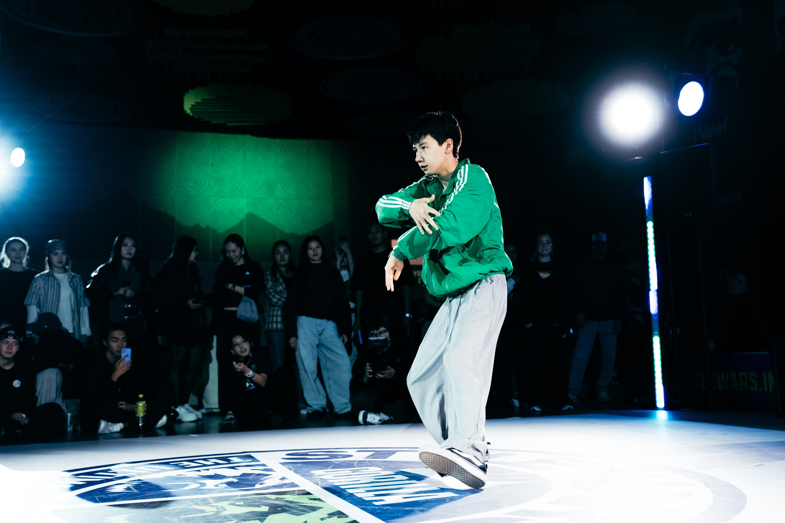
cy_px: 262
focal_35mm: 40
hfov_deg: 48.5
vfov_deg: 33.4
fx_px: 872
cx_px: 392
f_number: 2.8
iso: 3200
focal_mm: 40
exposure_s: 1/800
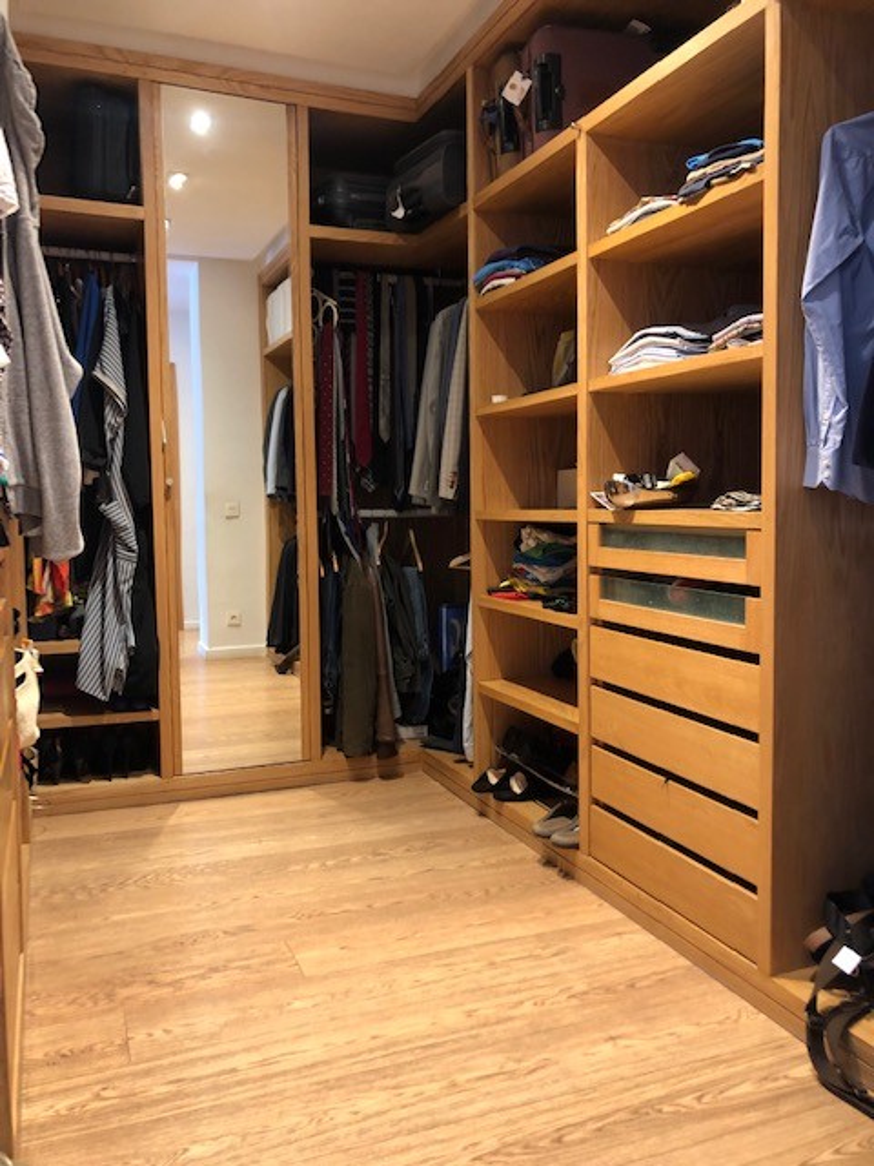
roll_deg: -1.0
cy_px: 583
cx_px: 437
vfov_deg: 63.4
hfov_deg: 49.7
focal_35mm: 28
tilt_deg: -4.0
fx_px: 943
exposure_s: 1/17
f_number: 1.8
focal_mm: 4
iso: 50
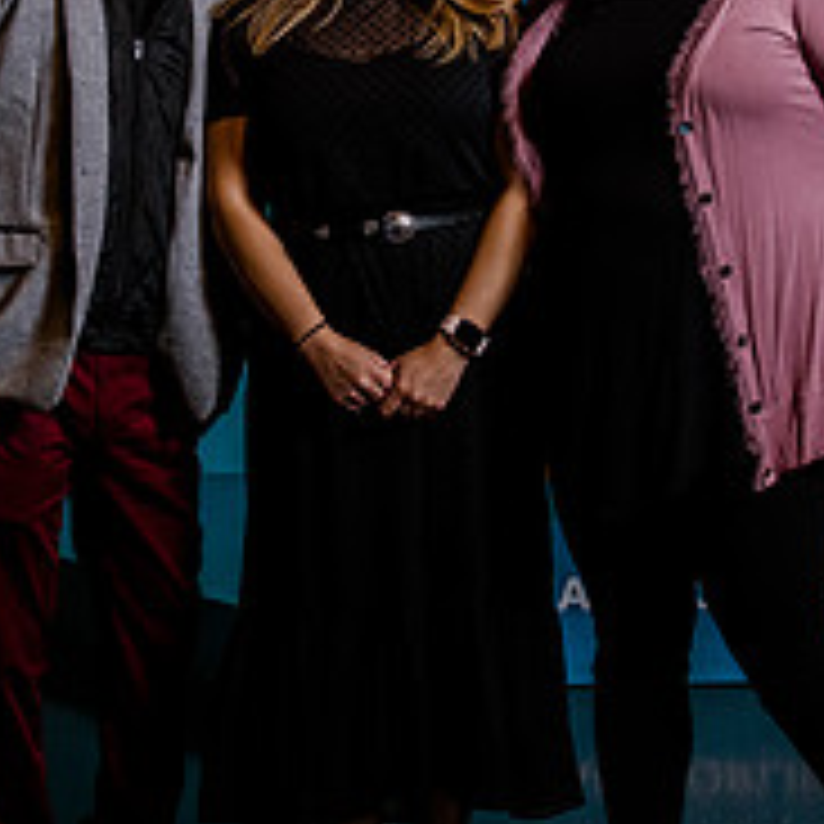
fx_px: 2370
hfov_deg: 19.7
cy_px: 144
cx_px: 285
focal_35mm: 88
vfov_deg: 19.5
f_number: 4
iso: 400
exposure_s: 1/100
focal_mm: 28
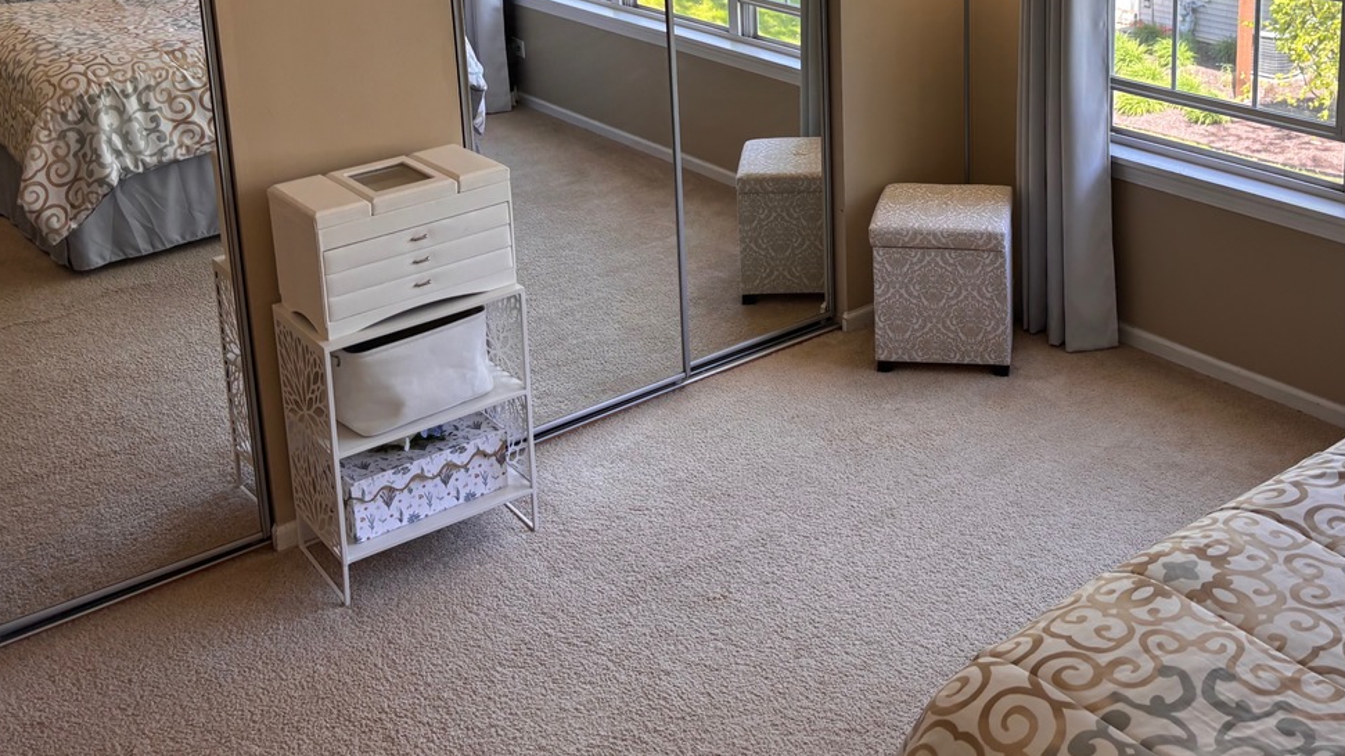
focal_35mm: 42
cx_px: 846
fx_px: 1498
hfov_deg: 47.9
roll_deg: +1.0
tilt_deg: -11.8
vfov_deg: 27.1
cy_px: 46
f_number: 1.6
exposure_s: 1/120
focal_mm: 5.96
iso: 64
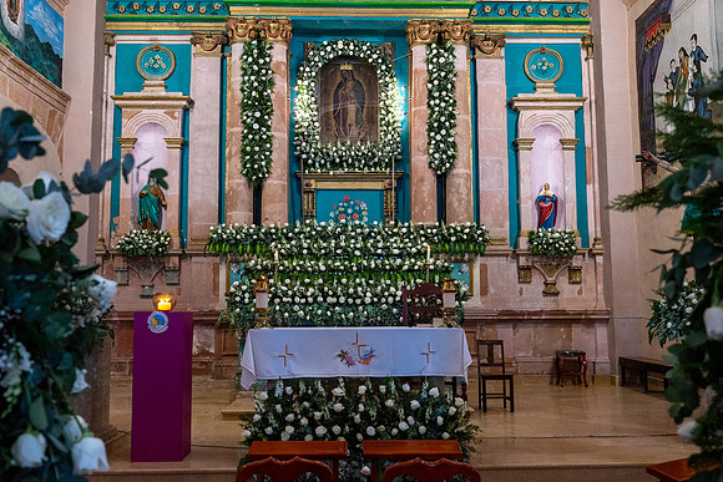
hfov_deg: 54.4
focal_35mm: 35
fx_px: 703
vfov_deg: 37.9
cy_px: 241
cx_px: 362
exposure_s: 1/160
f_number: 5
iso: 2500
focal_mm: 35
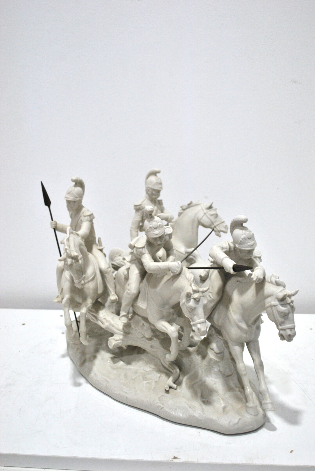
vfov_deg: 49.5
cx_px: 158
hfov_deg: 34.3
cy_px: 236
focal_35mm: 39
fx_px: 510
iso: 400
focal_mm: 26
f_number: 4.2
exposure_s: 1/60
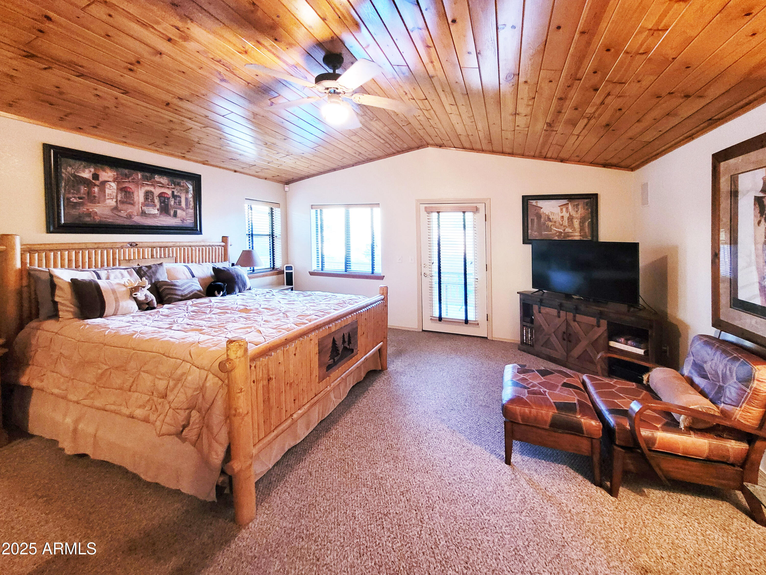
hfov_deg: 106.2
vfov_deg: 89.9
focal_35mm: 13
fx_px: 288
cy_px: 288
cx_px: 383
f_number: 2.2
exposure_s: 1/30
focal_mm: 1.74
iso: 320
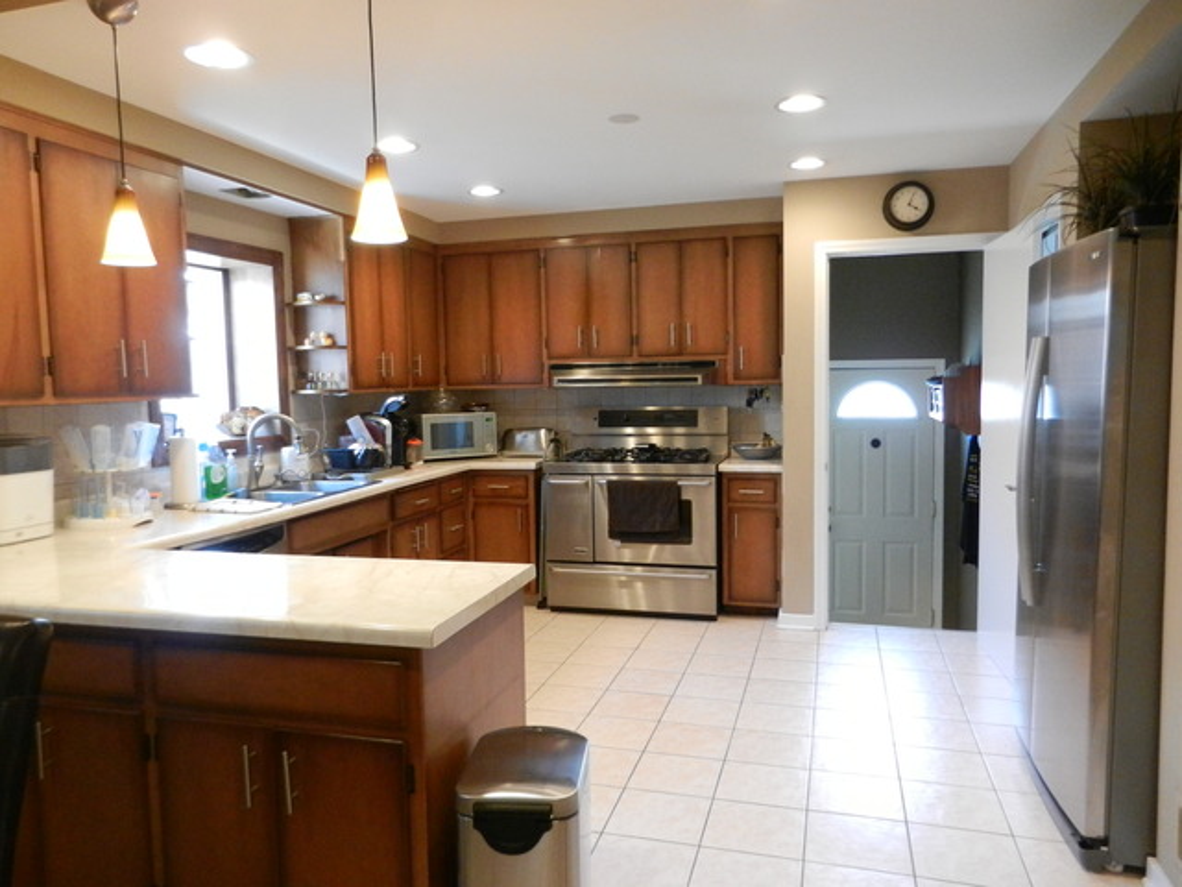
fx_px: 854
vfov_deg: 54.9
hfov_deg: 69.4
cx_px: 591
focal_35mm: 25
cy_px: 444
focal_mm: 4.5
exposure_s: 1/40
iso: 800
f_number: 3.5
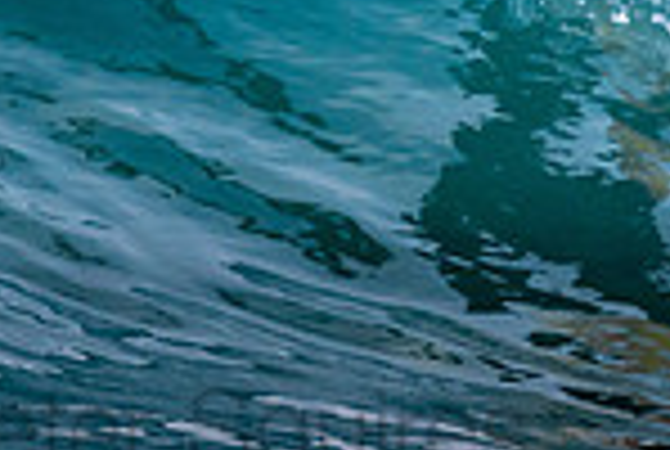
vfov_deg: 0.5
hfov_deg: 0.7
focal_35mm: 2796
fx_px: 52140
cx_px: 180
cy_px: -317
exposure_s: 1/400
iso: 450
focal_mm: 480
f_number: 5.6
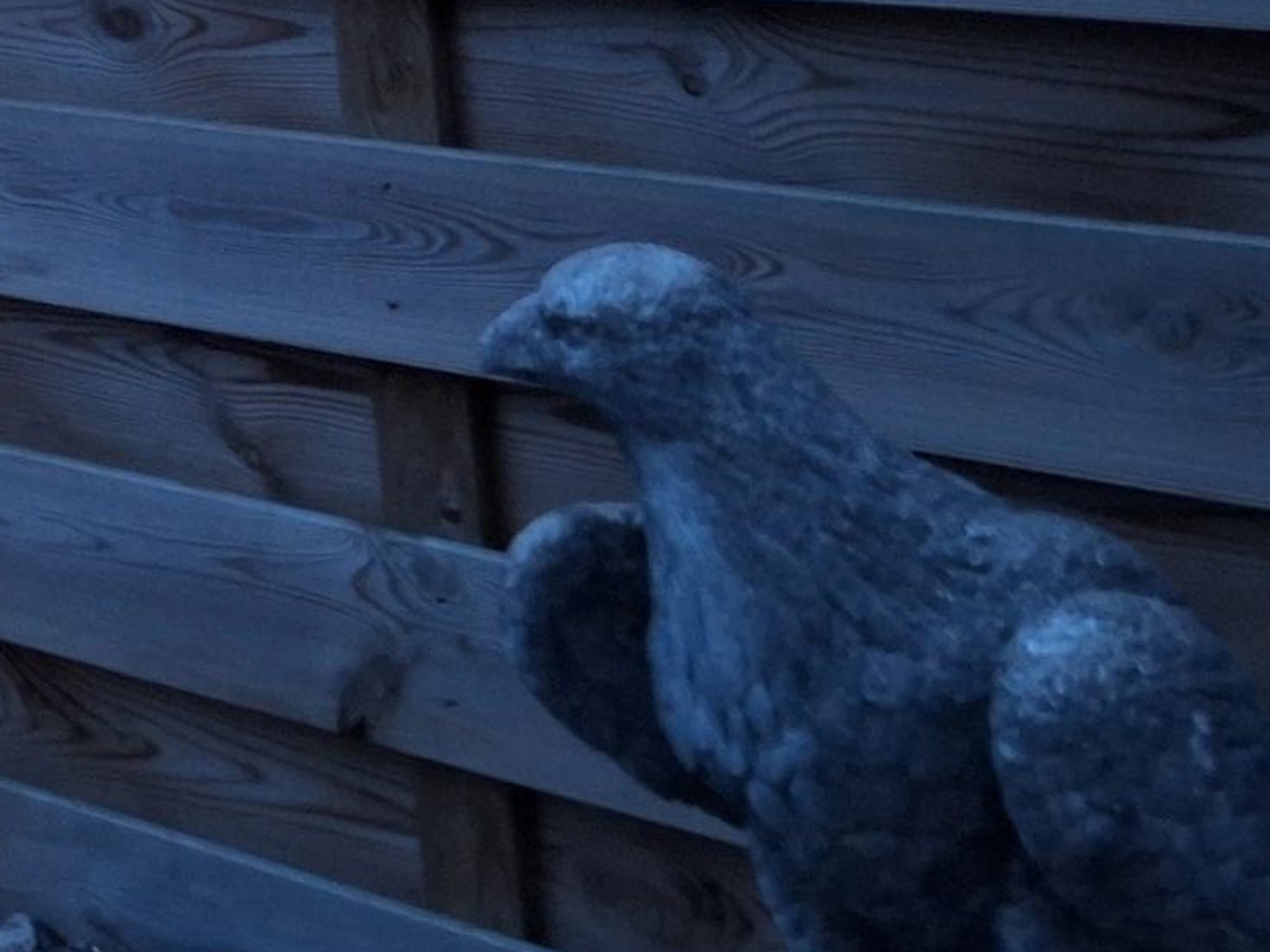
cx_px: -262
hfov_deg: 22.5
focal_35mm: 80
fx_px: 2935
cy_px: -404
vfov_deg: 17.0
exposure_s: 1/20
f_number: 1.8
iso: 500
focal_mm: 5.54
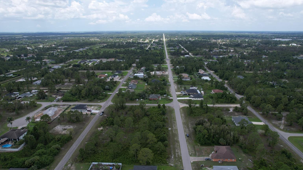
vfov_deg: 47.7
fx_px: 193
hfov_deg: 76.3
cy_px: 90
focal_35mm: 24
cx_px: 154
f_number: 2.8
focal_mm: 8.38
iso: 100
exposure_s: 1/1500
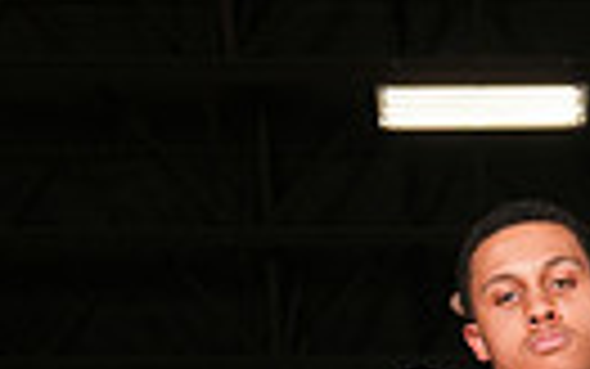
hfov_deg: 15.0
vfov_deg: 8.5
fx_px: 2204
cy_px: 972
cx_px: 554
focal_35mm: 137
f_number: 8
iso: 400
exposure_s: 1/200
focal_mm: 39
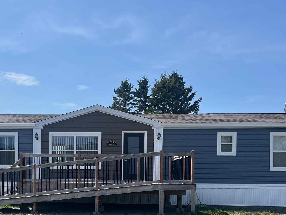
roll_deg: -0.4
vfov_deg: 28.9
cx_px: 61
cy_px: 177
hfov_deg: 37.6
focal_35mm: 49
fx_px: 405
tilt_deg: -0.5
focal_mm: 5.1
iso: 50
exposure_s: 1/4310
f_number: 1.6
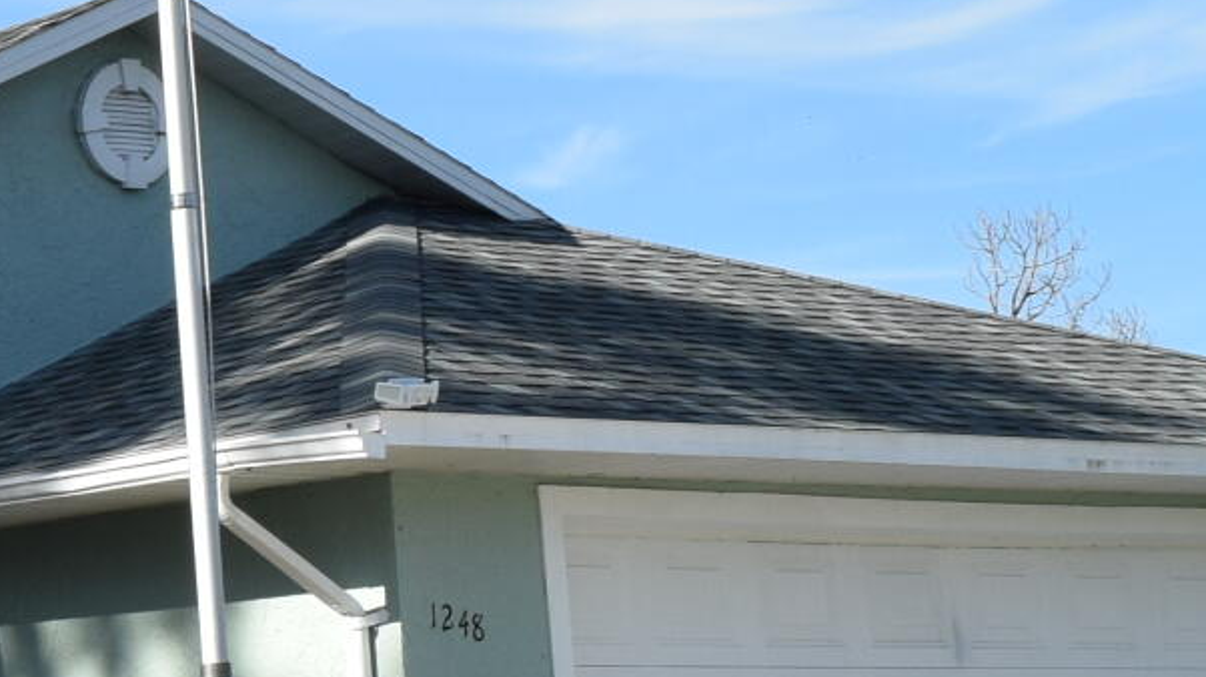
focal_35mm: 141
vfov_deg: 8.6
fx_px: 4507
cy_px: 274
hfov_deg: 14.2
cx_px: -639
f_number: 9
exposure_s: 1/320
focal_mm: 18
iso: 200
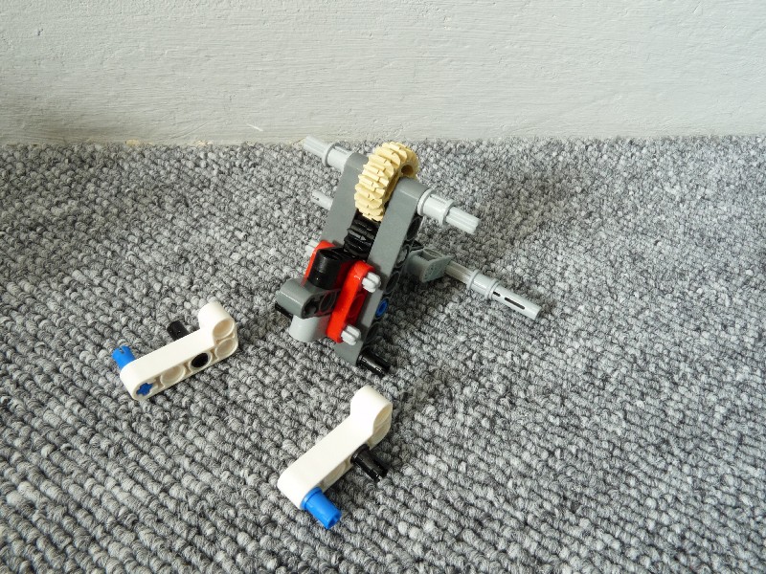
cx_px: 383
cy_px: 287
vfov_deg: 51.4
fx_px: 597
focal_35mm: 27
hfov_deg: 65.3
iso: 100
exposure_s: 2
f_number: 8
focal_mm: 4.8
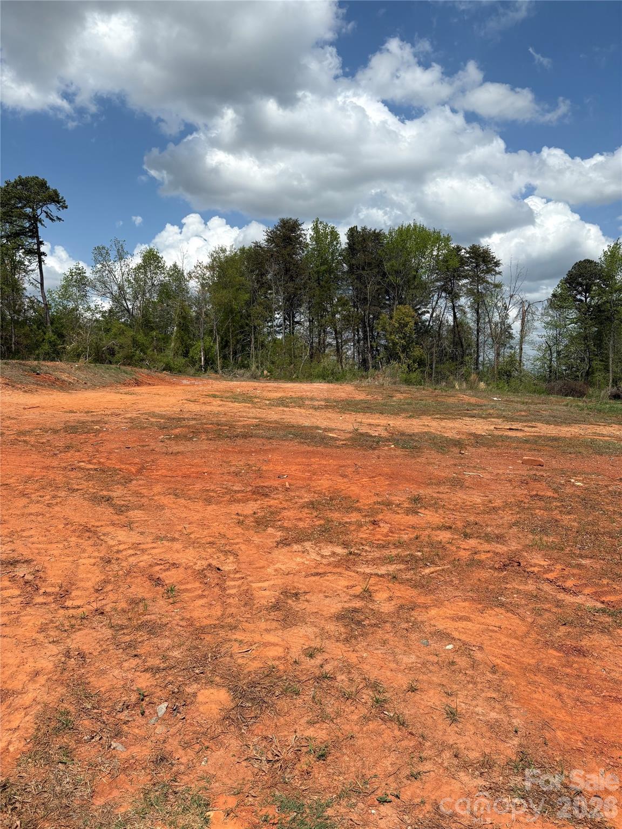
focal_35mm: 26
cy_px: 414
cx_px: 311
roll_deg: -0.8
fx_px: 623
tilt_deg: -2.1
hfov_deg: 53.1
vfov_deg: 67.3
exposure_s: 1/5814
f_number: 1.6
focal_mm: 5.96
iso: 50
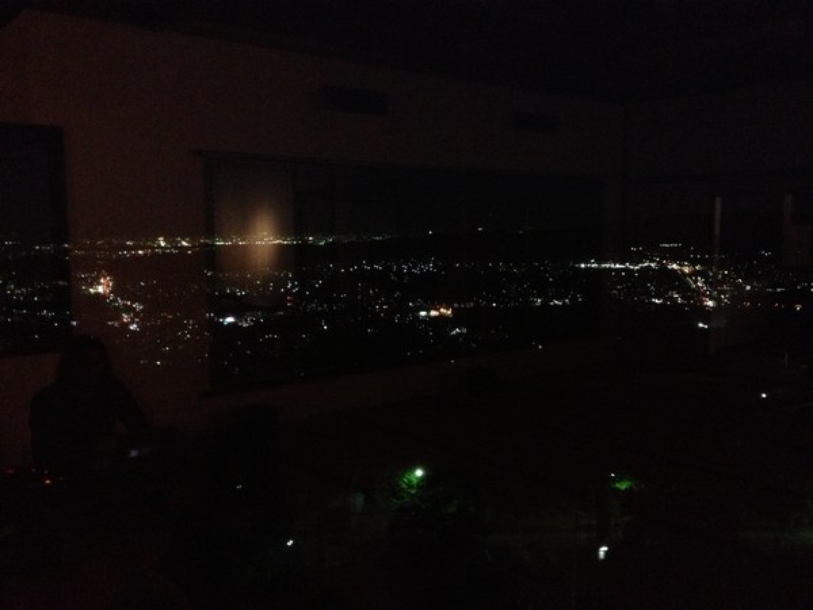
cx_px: 406
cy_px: 305
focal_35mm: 35
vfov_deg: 40.7
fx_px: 822
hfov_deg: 52.6
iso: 800
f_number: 2.4
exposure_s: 1/15
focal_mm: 4.28
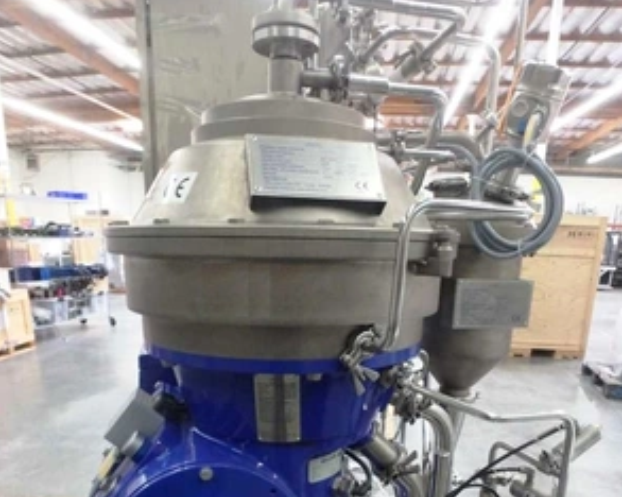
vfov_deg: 48.3
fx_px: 515
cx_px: 316
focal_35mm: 28
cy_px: 404
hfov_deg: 62.2
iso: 800
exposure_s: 1/20
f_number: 3.5
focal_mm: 3.7
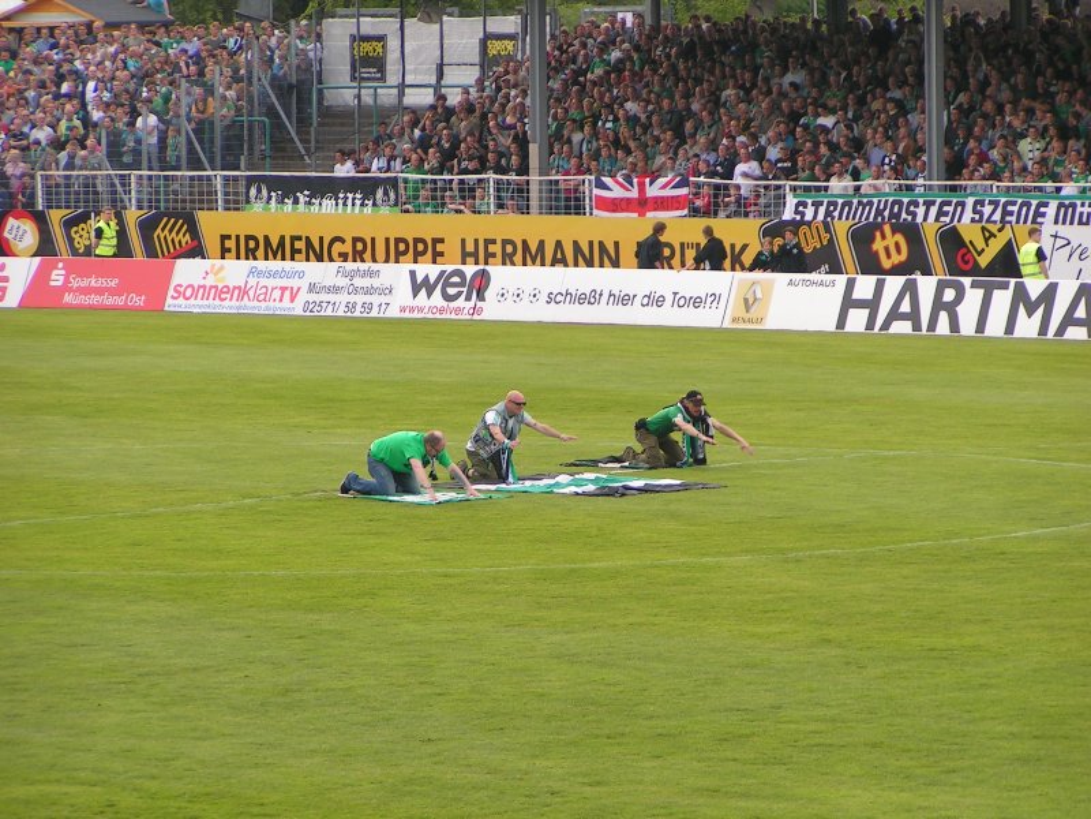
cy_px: 410
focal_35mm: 216
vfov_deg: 6.9
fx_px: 6808
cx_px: 546
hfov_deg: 9.2
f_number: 3.5
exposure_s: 1/200
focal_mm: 33
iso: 50
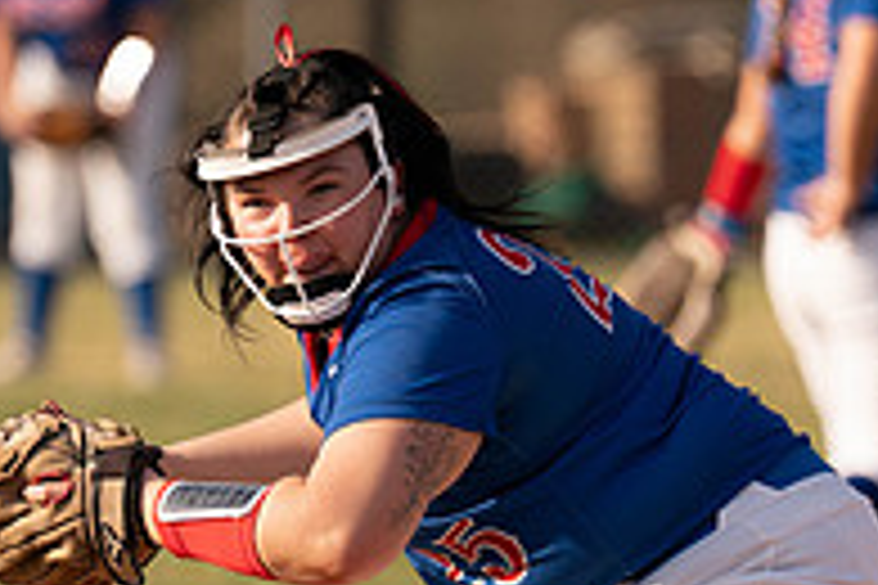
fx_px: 15608
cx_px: 378
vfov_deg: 2.1
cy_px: 426
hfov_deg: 3.2
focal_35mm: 640
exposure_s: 1/2000
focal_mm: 182
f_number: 2.8
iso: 160
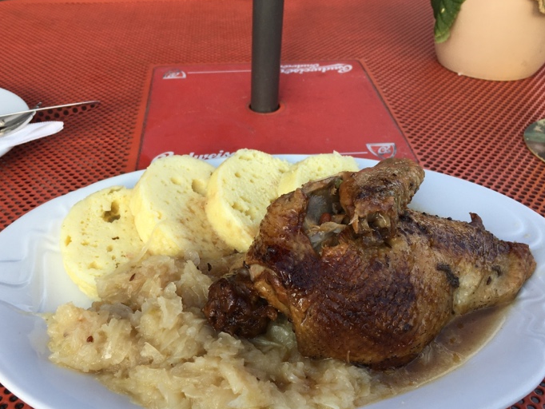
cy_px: 233
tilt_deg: -37.4
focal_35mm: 34
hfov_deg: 53.8
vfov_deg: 41.7
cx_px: 243
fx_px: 535
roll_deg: +0.7
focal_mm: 4.15
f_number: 2.2
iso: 25
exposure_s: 1/413
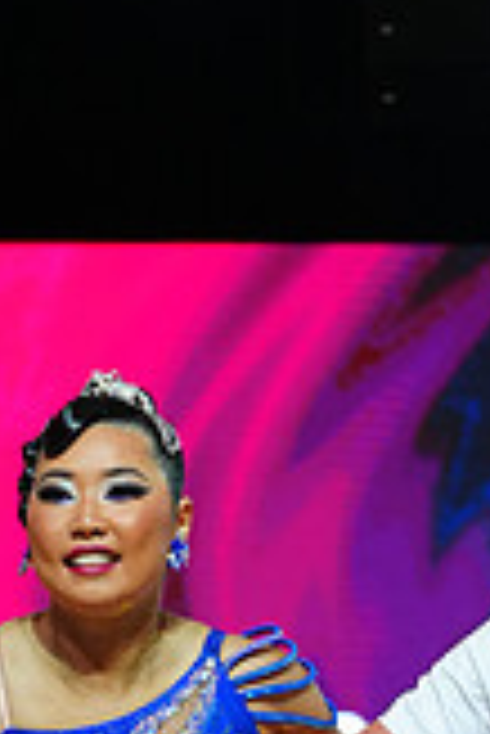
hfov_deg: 5.5
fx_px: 5073
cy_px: 1094
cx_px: 488
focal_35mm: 249
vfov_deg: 8.1
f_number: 4
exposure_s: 1/400
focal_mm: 70
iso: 1250
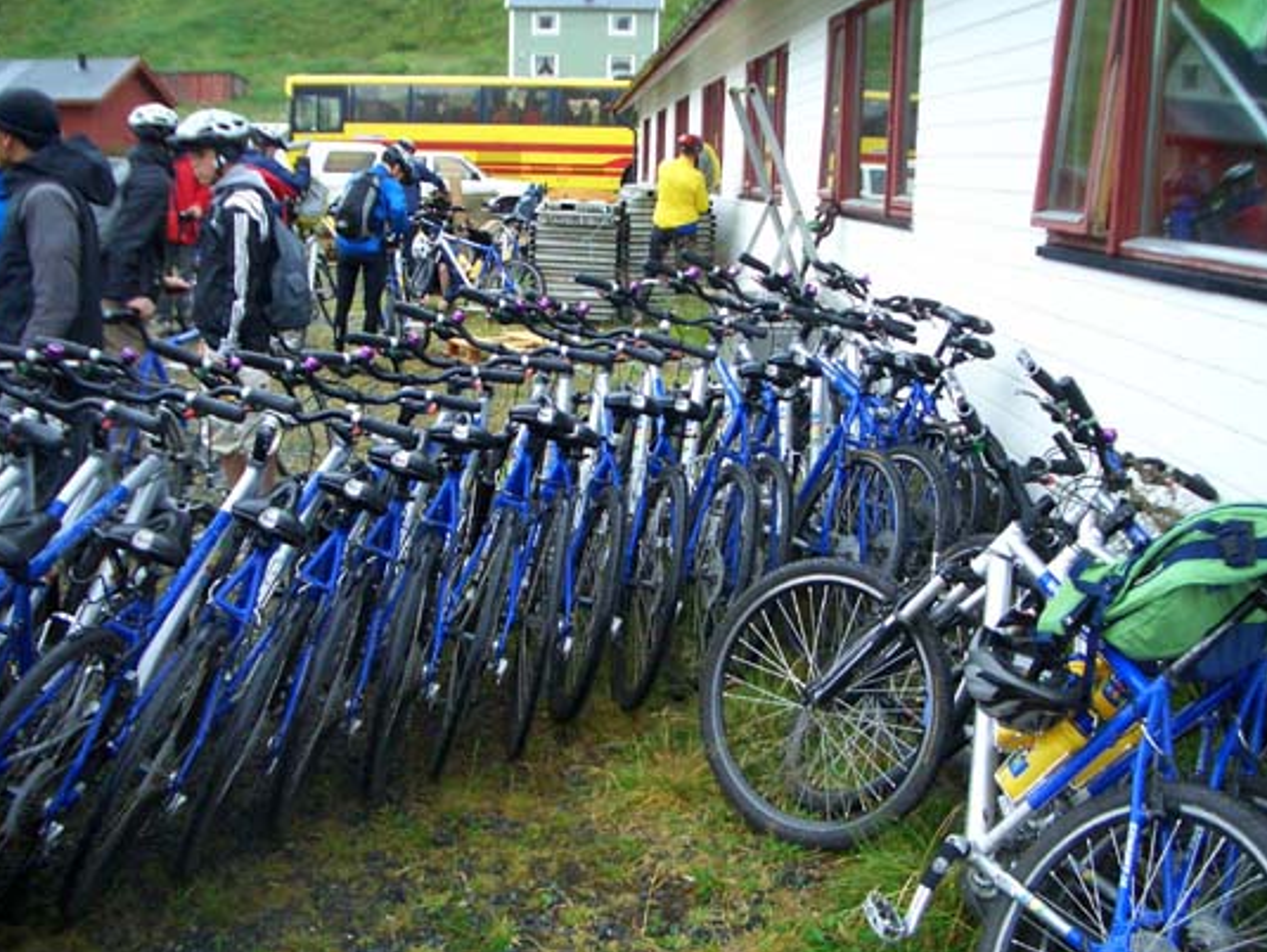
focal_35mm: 36
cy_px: 468
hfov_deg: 51.3
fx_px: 1319
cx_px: 639
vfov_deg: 39.7
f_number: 2.6
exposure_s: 1/60
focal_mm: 5.8
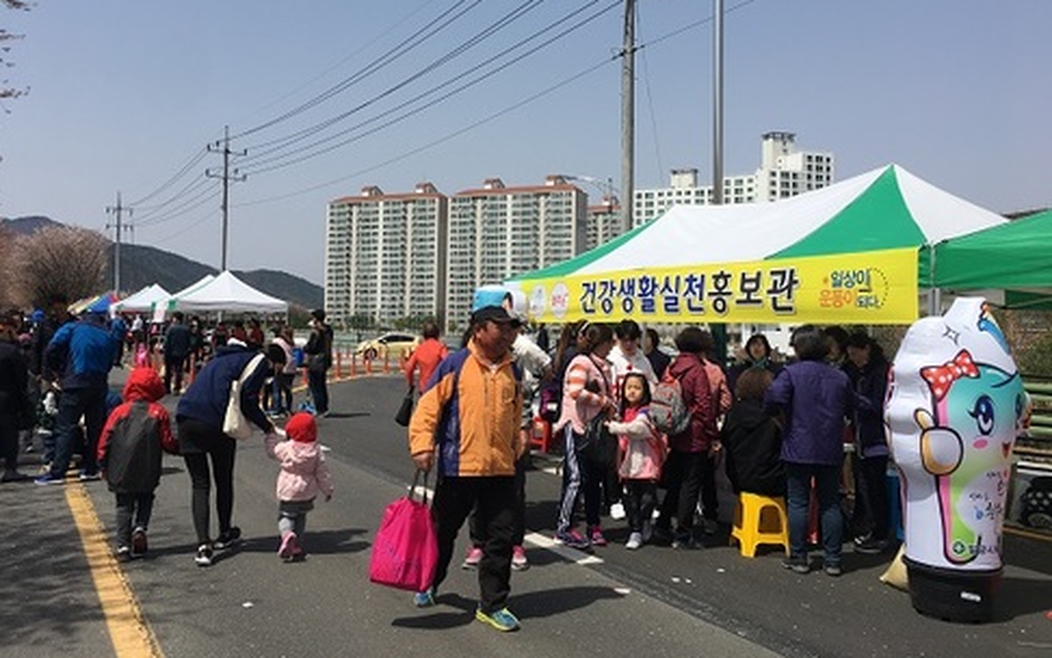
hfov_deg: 61.2
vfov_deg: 40.4
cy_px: 262
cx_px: 526
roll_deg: -0.5
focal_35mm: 31
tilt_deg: +4.4
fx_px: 889
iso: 25
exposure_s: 1/2198
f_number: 2.2
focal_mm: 4.15
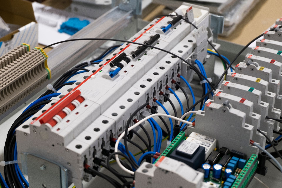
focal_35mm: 75
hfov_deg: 27.0
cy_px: 94
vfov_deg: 18.2
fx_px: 587
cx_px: 141
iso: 400
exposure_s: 1/15
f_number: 5.6
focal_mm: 50
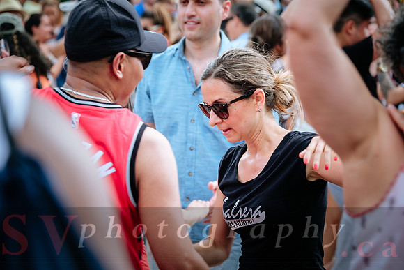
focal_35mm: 121
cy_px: 135
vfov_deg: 11.3
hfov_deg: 16.9
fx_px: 1358
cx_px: 202
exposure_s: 1/125
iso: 200
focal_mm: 80.4
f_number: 4
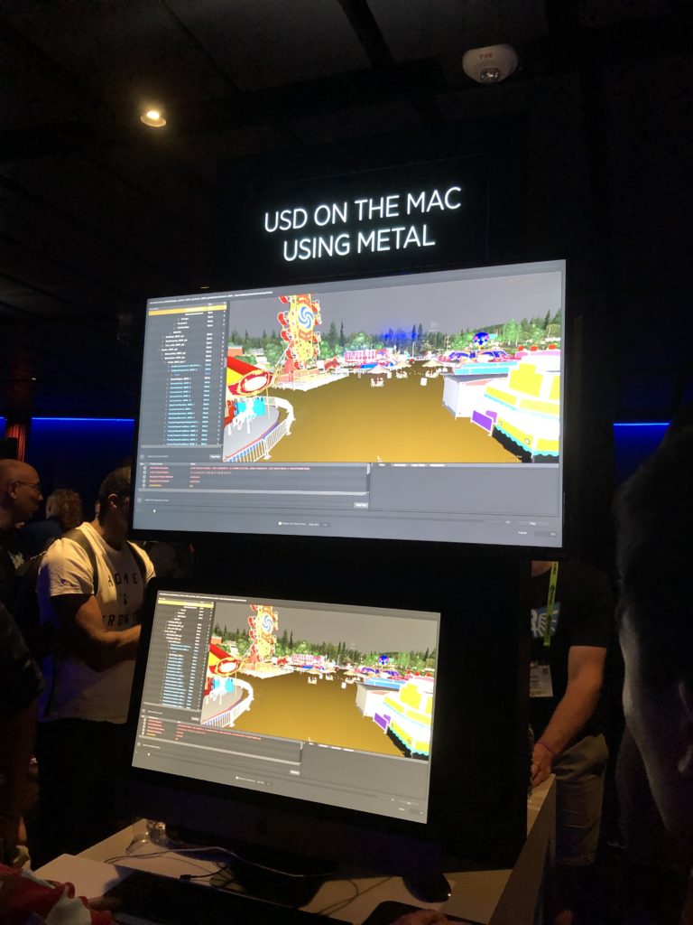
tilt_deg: +4.9
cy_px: 462
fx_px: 747
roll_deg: -2.3
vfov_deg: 63.4
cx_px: 346
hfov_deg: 49.7
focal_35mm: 28
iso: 64
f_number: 1.8
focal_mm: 3.99
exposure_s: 1/15
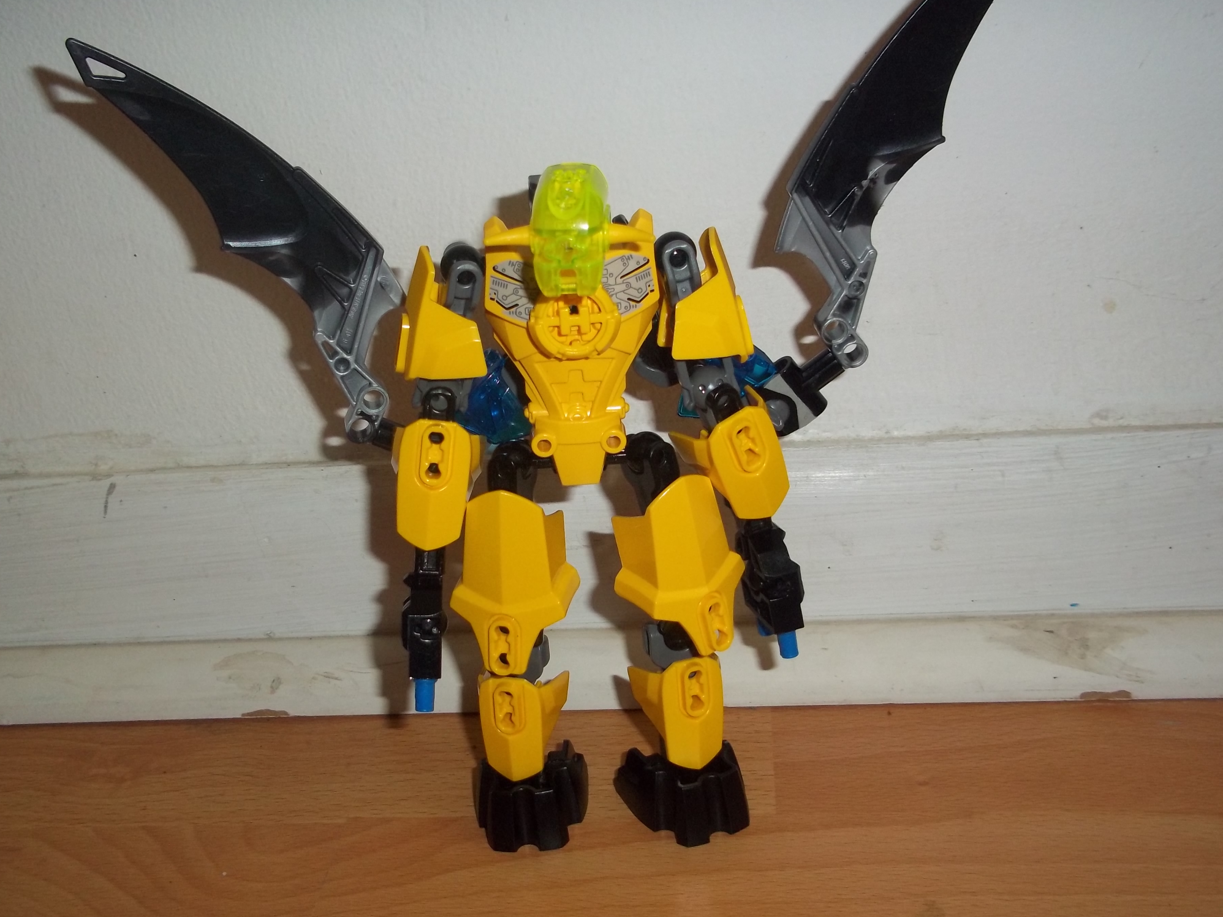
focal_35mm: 40
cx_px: 550
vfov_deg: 35.9
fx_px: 1413
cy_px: 495
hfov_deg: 46.7
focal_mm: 6.5
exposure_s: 1/30
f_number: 3.1
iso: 160
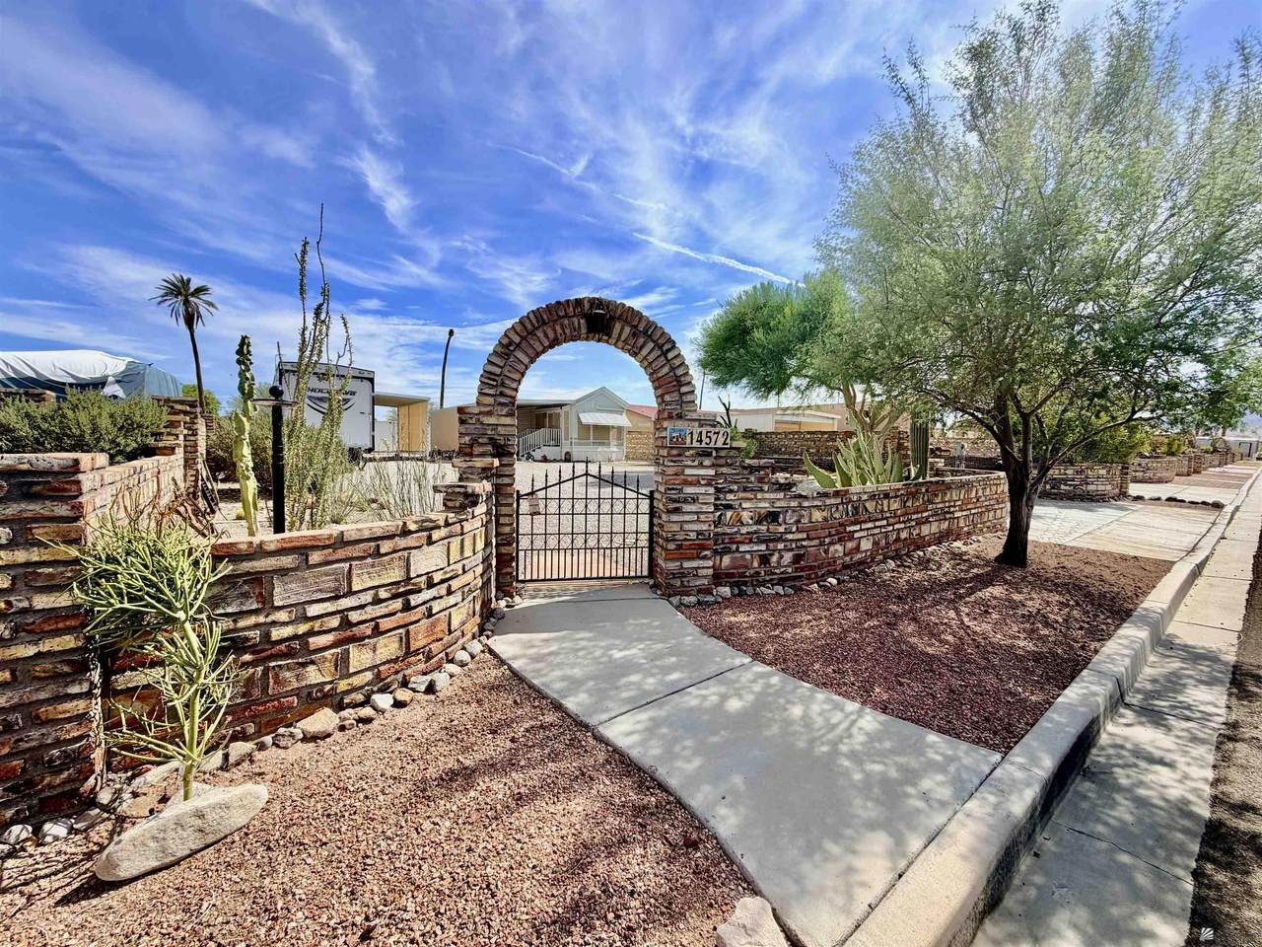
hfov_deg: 102.1
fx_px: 510
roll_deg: +0.6
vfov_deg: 85.7
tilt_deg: -2.4
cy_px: 474
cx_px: 631
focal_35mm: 14
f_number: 2.2
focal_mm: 2.22
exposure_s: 1/888
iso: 20
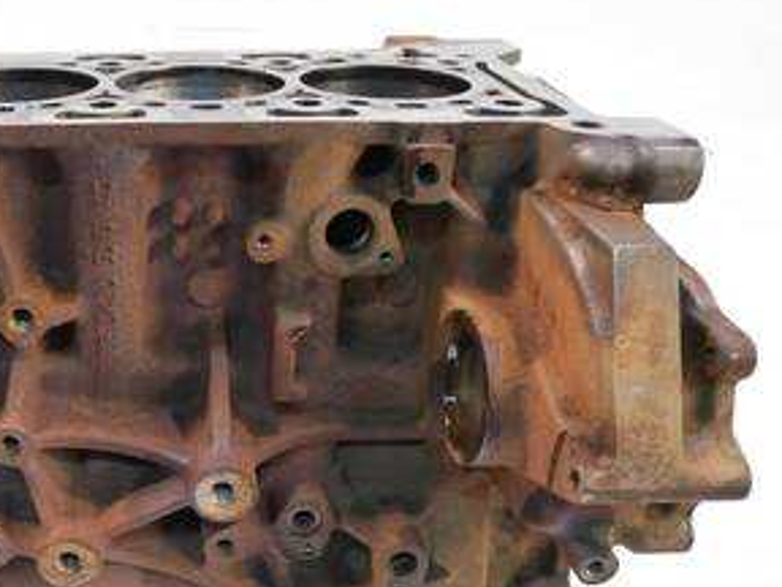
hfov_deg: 44.5
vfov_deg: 35.5
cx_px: 155
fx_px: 904
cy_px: 405
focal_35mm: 40
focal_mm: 12
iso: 1600
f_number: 3.5
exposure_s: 1/60
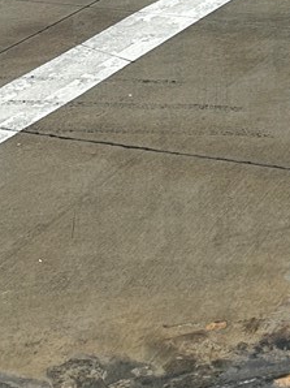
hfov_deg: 11.4
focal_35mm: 129
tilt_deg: +4.9
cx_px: 278
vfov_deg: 12.4
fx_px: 1443
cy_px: -517
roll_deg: -1.2
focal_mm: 6.86
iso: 80
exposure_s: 1/4348
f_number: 1.78
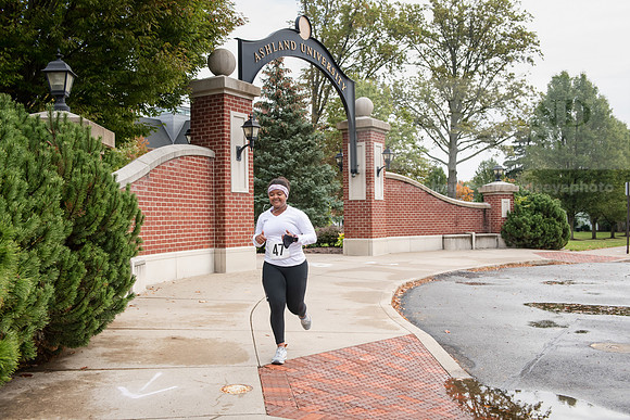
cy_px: 210
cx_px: 315
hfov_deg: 53.1
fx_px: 630
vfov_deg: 36.9
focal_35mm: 36
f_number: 5.6
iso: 500
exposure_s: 1/400
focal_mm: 36
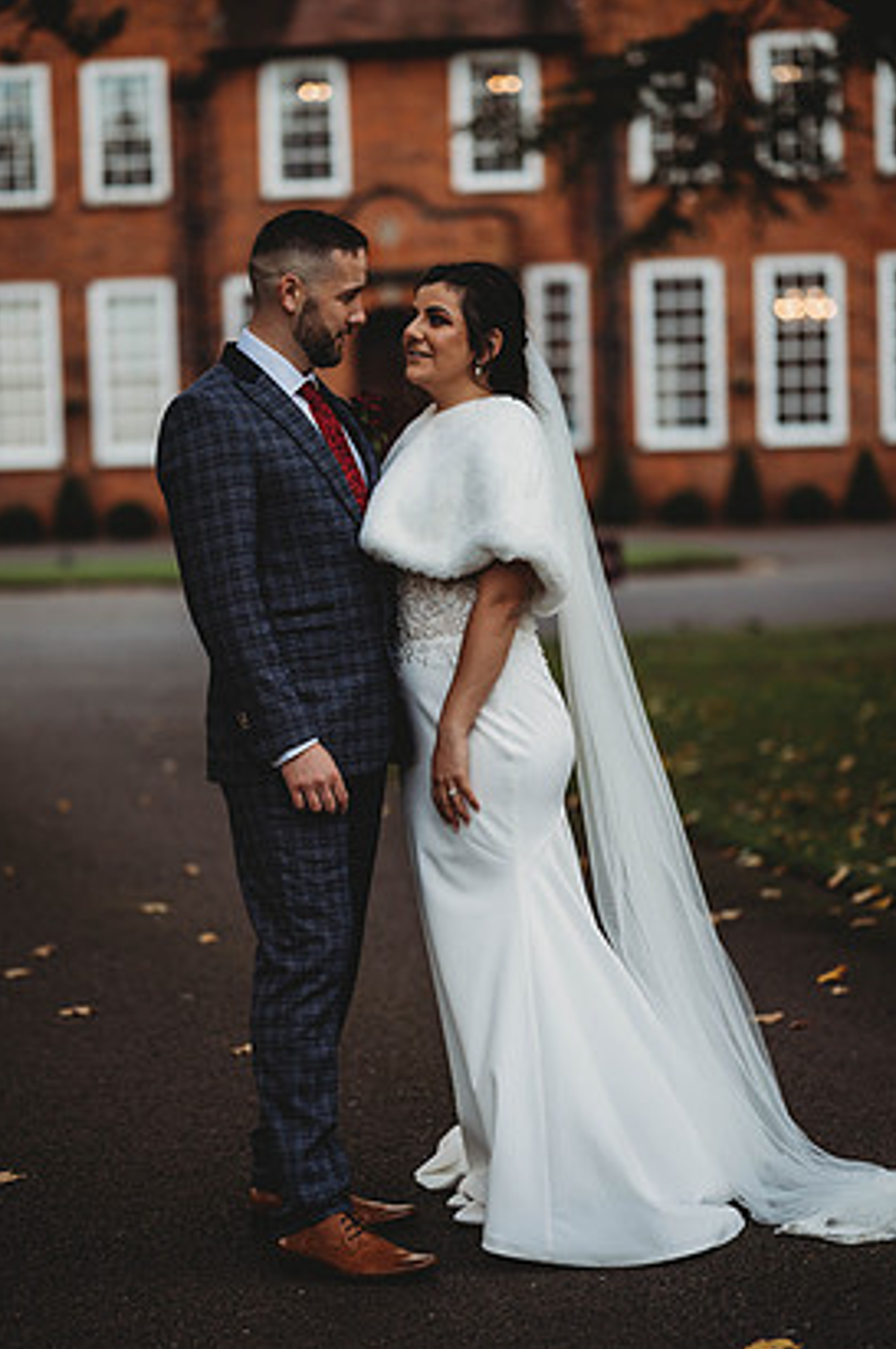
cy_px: 660
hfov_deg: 14.7
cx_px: 432
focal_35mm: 93
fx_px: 3481
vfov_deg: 21.9
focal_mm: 85
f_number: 1.8
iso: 100
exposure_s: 1/500
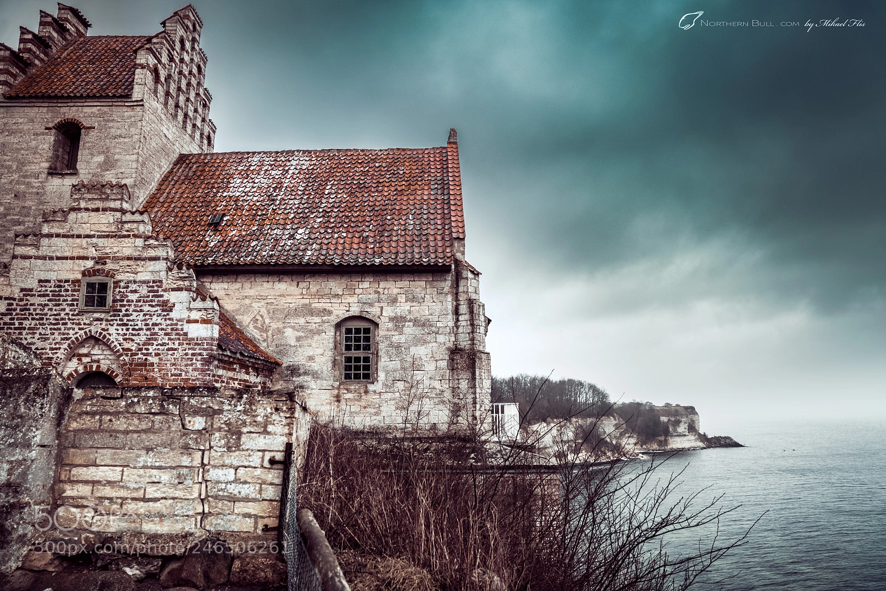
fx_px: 591
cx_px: 443
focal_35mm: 24
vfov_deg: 53.1
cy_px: 296
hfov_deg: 73.7
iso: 400
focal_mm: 24
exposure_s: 1/1000
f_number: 2.8
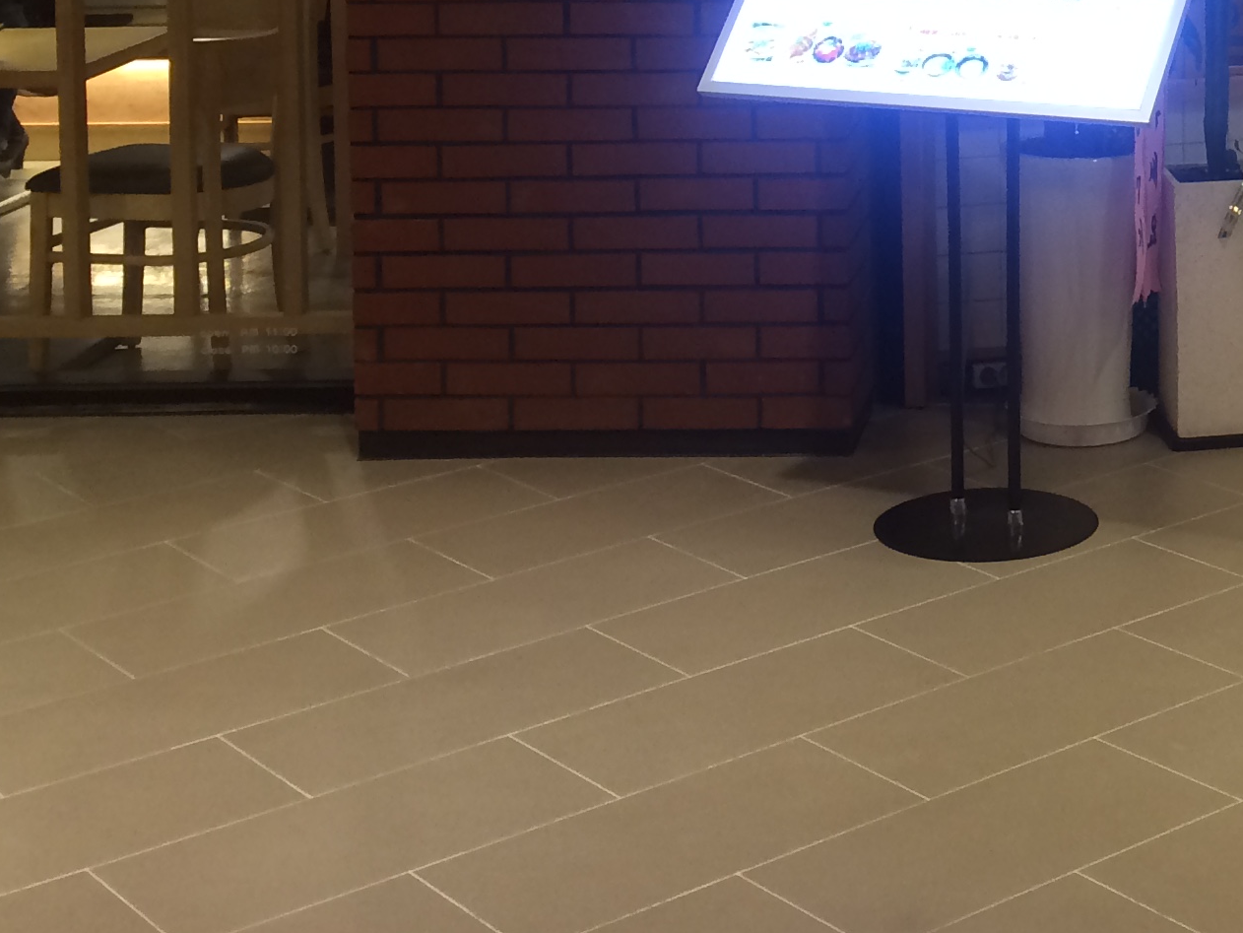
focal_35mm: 75
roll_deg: +0.2
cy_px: -208
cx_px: 1137
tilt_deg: -6.0
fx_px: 2694
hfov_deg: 25.1
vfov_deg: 18.5
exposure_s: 1/30
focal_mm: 4.15
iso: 64
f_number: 2.2
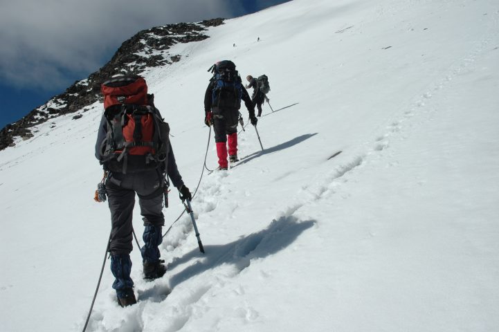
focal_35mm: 33
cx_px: 250
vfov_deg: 39.9
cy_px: 166
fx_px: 457
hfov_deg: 57.2
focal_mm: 22
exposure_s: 1/800
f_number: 14
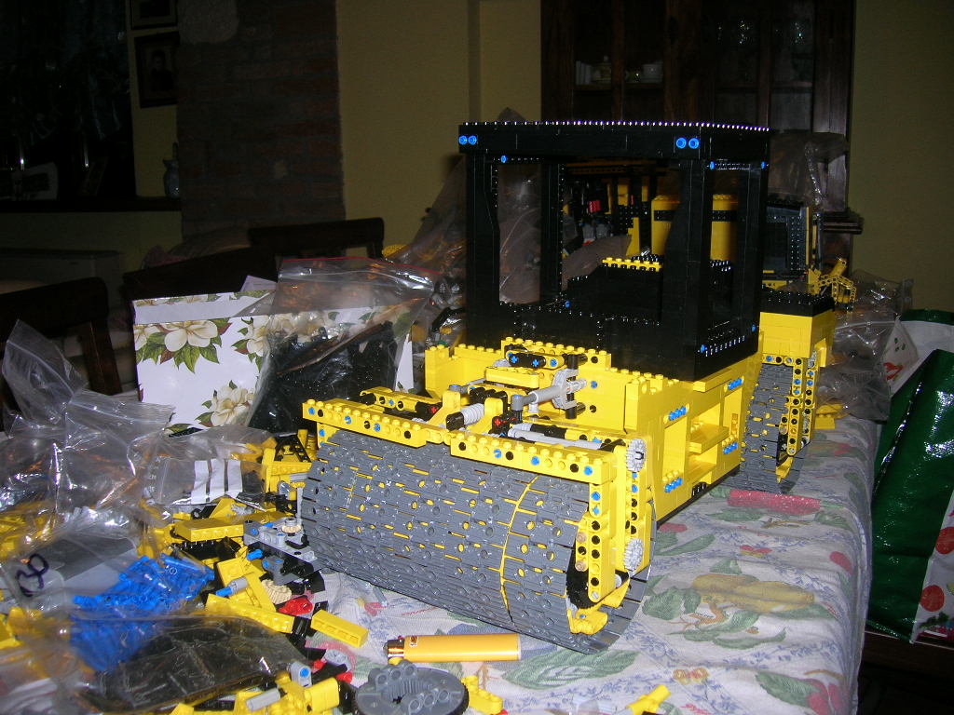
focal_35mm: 34
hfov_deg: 54.0
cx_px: 477
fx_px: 937
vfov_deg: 41.8
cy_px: 358
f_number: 2.9
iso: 50
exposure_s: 1/60.1
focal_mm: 5.7
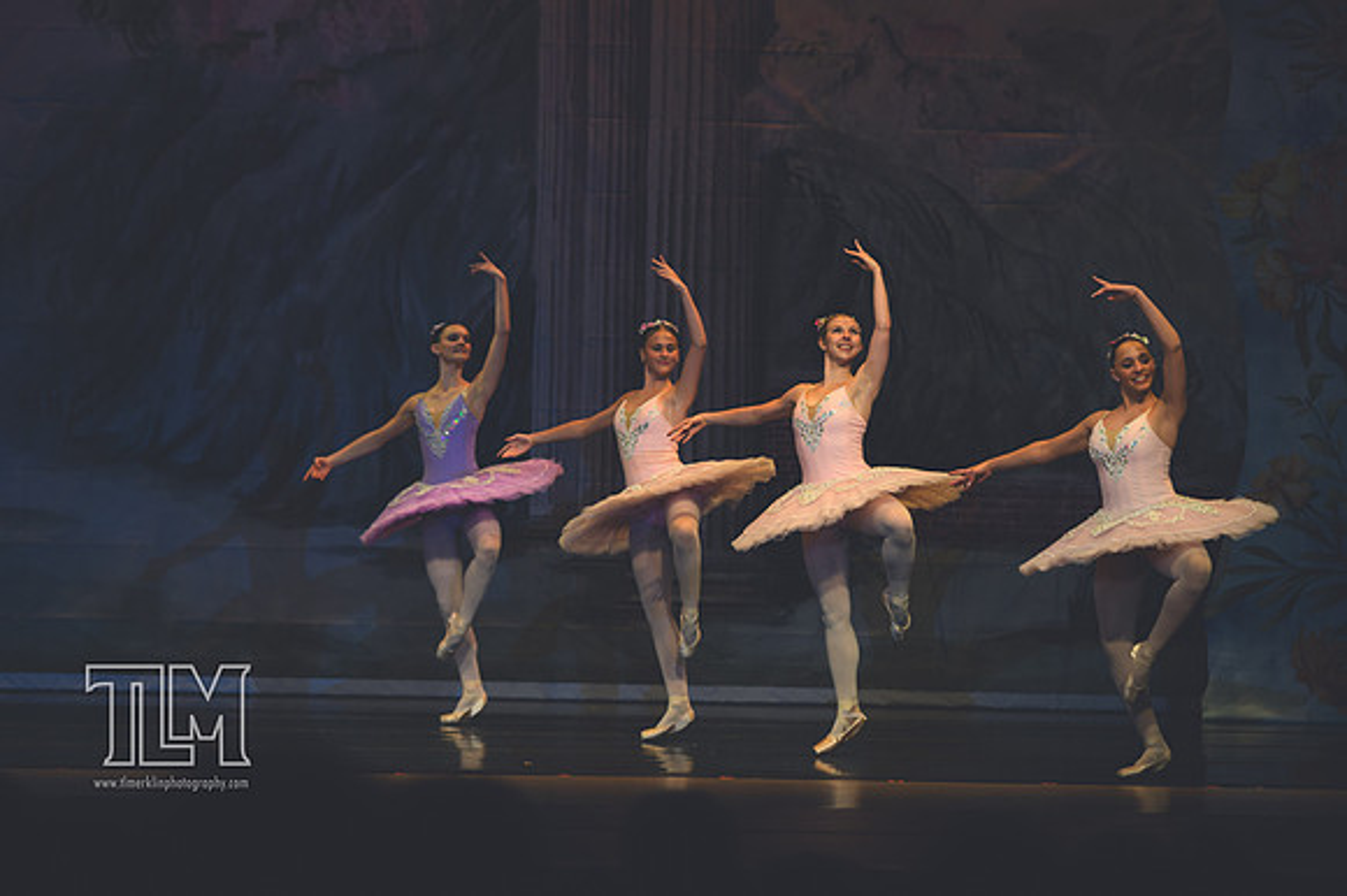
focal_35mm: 180
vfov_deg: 7.6
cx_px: 674
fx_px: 6731
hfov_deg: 11.4
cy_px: 448
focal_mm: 120
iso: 450
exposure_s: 1/500
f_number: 2.8
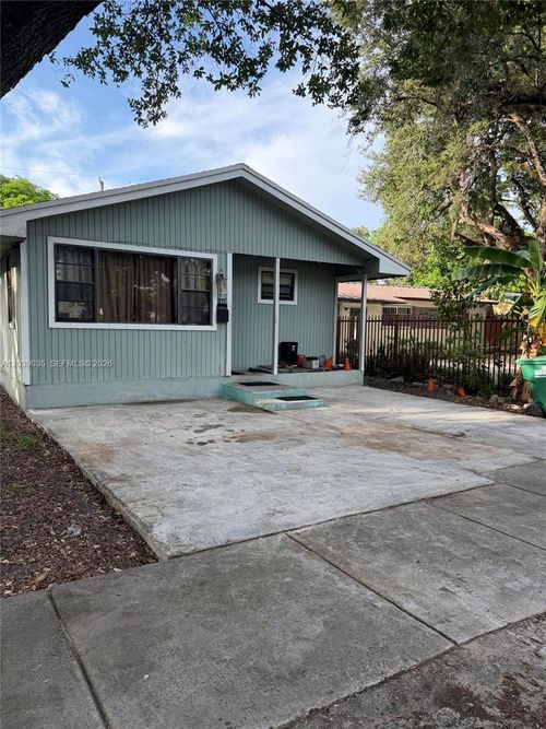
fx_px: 505
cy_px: 364
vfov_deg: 71.6
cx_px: 273
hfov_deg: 56.8
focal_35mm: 24
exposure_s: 1/920
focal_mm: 6.76
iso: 100
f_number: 1.78
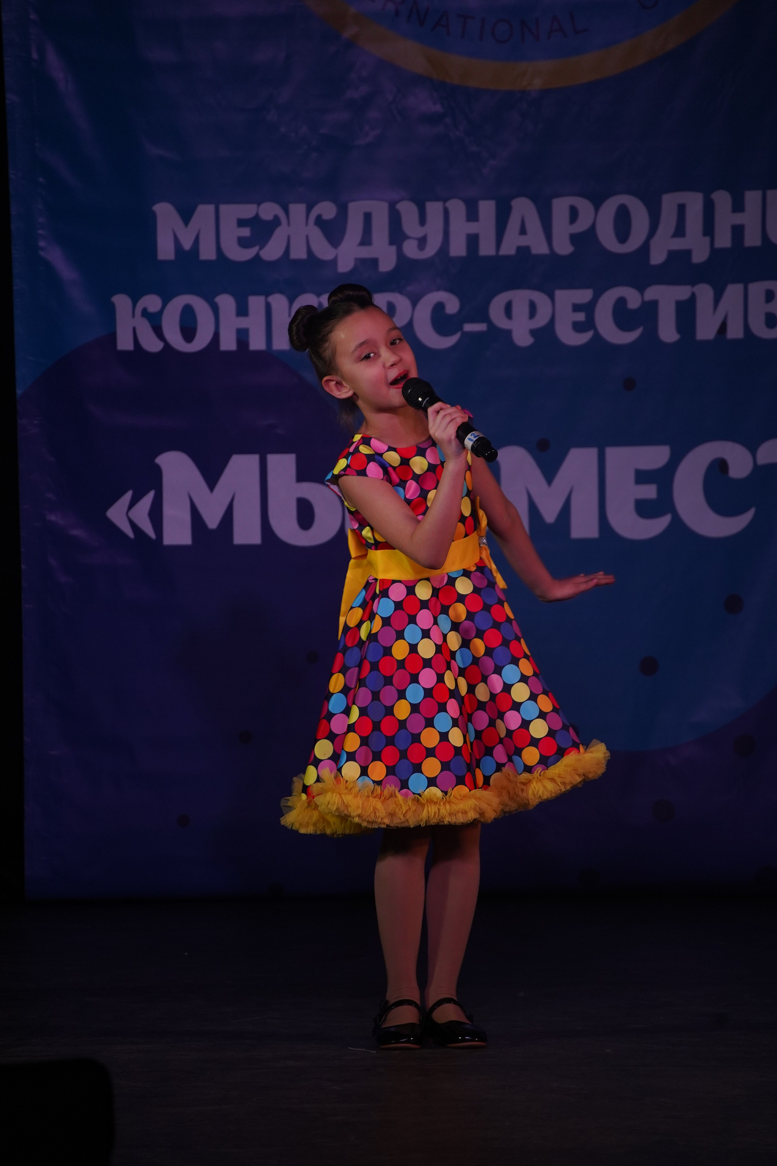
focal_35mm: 263
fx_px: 8514
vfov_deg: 7.8
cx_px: 402
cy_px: 595
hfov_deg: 5.2
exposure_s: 1/320
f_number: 6.3
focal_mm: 249
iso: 1600
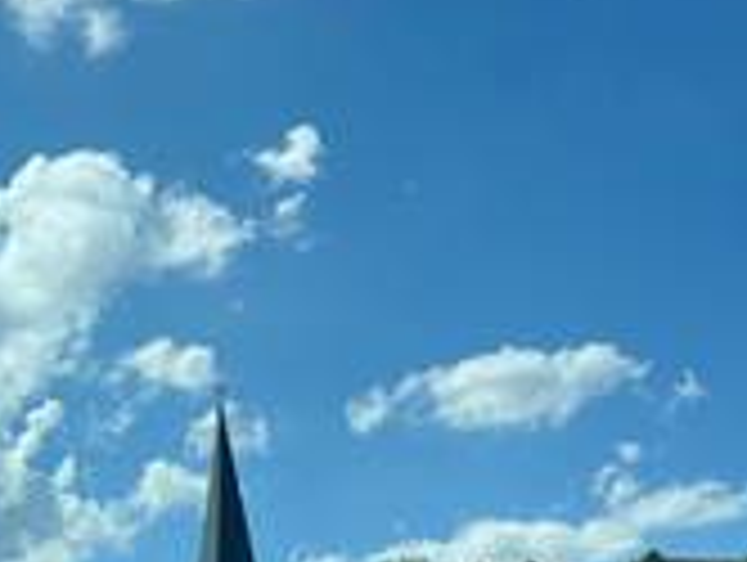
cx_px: 207
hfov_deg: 25.7
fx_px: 1621
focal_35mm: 75
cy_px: 558
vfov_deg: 19.2
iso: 50
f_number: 1.5
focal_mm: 5.7
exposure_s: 1/5882
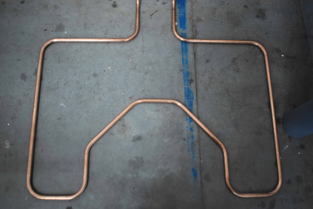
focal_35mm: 33
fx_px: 287
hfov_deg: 57.2
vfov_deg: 40.0
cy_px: 104
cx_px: 156
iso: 2800
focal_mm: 22
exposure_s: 1/60
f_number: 3.8
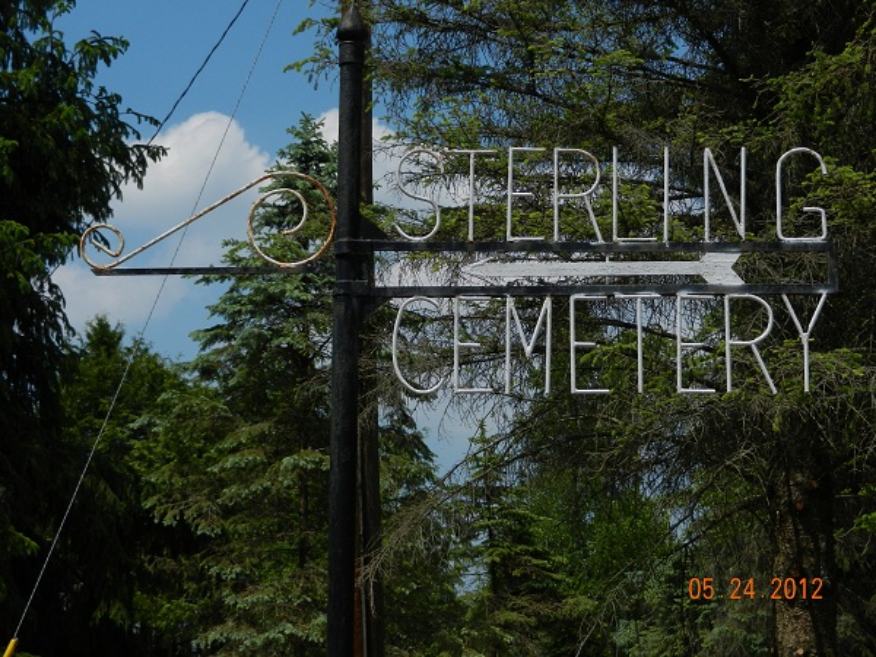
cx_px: 438
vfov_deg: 21.6
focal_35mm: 68
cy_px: 328
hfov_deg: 28.6
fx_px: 1721
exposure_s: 1/500
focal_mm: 12.3
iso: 160
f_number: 9.2
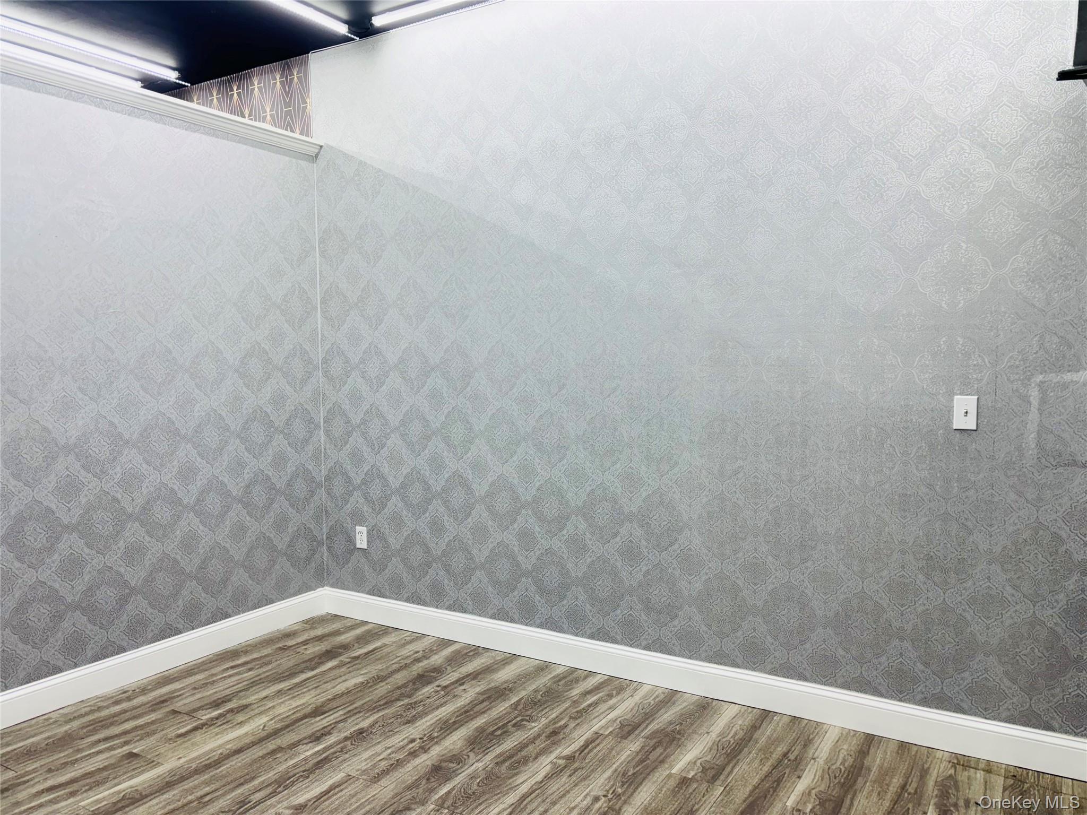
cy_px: 408
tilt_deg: -3.7
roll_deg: +0.6
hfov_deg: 67.3
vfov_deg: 53.1
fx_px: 816
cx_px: 544
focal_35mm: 26
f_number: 1.6
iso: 40
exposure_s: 1/120
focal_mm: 5.96
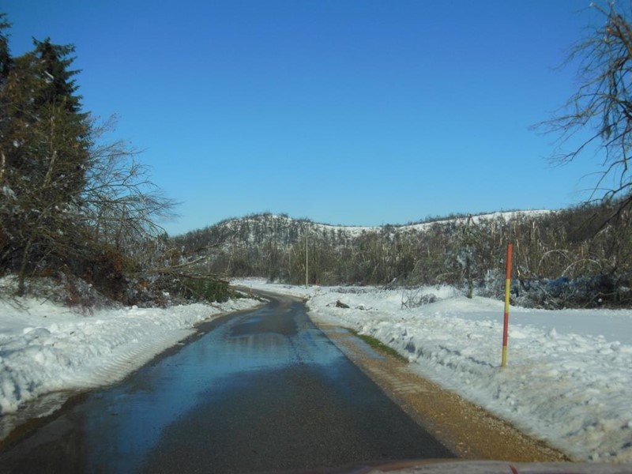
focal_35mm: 45
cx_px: 316
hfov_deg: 42.1
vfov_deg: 32.2
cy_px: 237
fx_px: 822
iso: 125
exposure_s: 1/1250
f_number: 4.4
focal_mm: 8
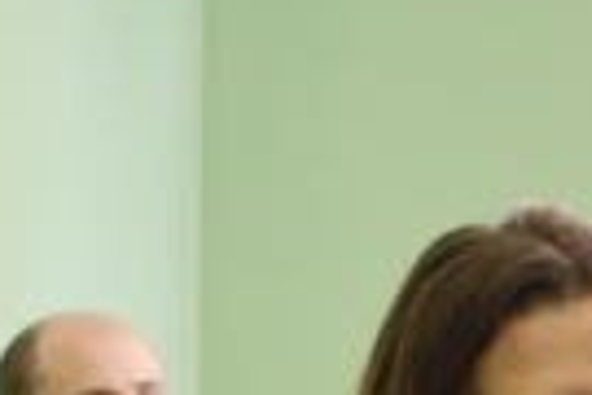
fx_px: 4094
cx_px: -439
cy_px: 546
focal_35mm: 249
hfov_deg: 8.0
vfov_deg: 5.5
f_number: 4.8
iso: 400
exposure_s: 1/80
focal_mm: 32
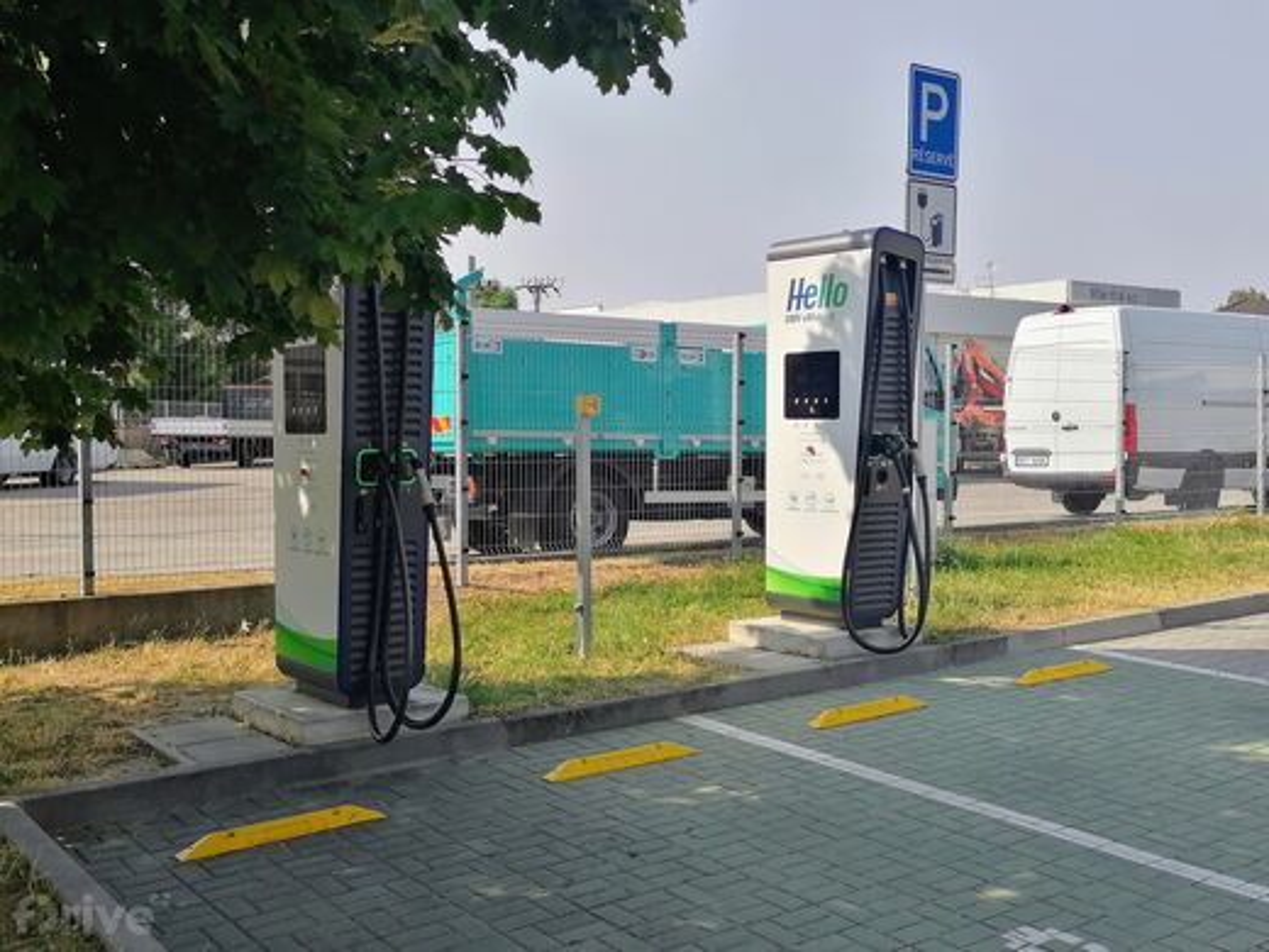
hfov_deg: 47.9
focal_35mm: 39
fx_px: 1430
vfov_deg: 36.8
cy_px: 476
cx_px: 634
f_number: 1.8
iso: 50
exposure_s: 1/1730
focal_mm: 5.3
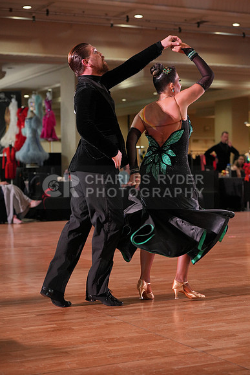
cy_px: 188
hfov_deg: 19.5
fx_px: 729
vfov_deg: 28.8
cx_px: 125
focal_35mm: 70
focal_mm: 70
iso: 2000
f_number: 4
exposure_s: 1/500
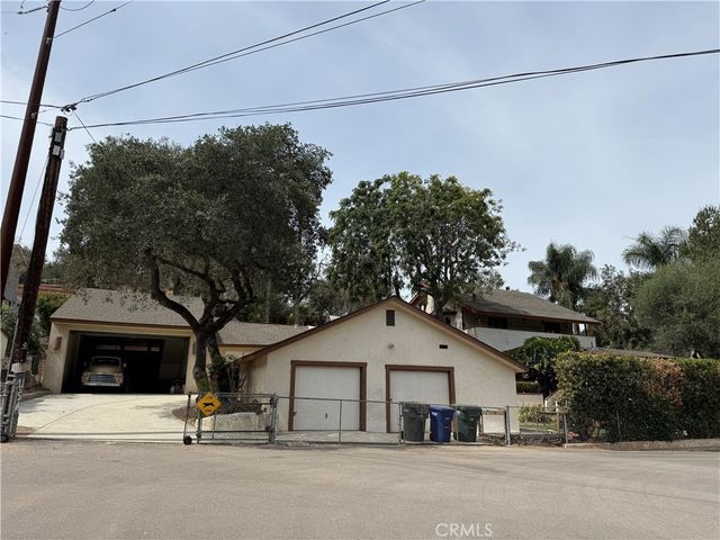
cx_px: 360
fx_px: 499
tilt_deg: +15.4
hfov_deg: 71.6
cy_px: 270
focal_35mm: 24
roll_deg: +0.2
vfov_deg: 56.8
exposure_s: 1/7353
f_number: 1.78
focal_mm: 6.76
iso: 80
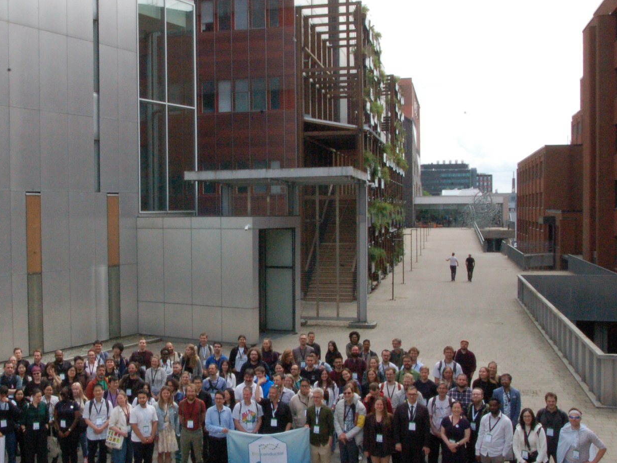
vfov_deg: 32.3
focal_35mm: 45
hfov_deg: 41.9
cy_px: 233
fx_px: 798
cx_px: 220
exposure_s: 1/125
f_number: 32
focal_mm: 19
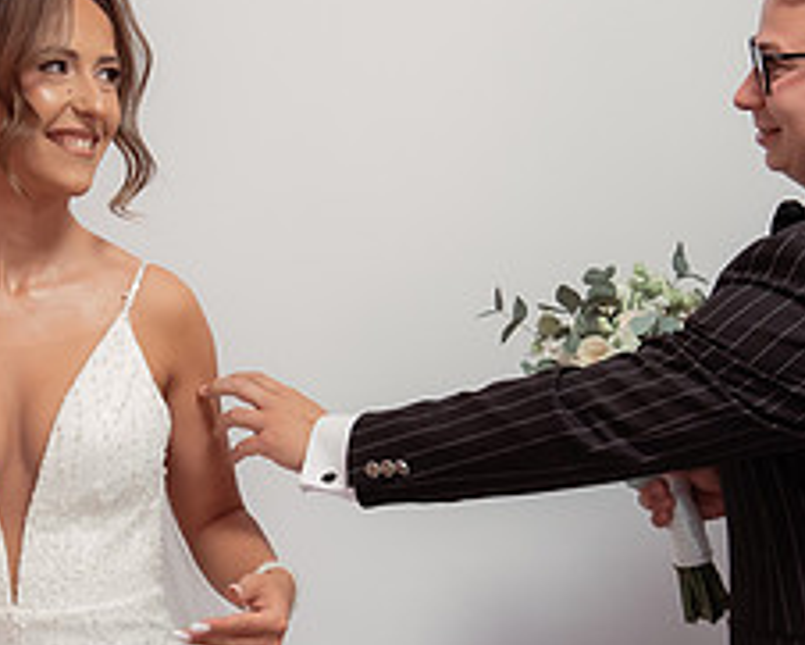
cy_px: 303
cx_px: 163
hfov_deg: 24.7
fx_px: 1811
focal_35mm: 76
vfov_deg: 20.2
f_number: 2.8
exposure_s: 1/320
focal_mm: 25
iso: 1250
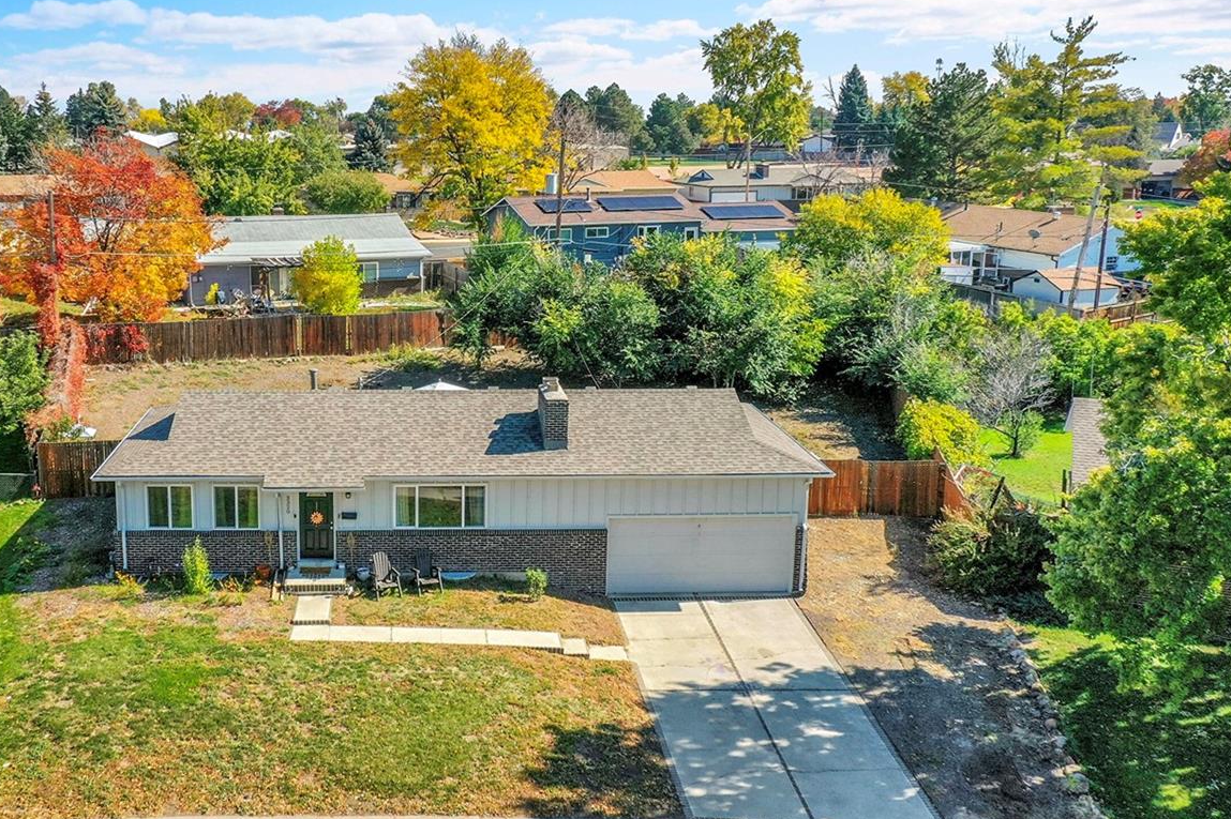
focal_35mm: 39
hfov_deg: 49.1
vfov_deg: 34.2
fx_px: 1333
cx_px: 466
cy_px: 400
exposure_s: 1/500
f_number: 5.6
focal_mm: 10.26
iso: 100
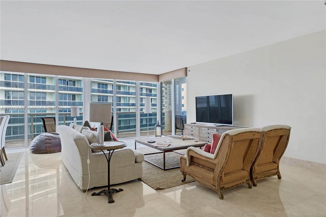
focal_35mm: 22
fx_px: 199
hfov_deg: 78.6
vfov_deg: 57.3
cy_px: 108
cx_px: 163
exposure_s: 1
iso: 200
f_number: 11
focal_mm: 22
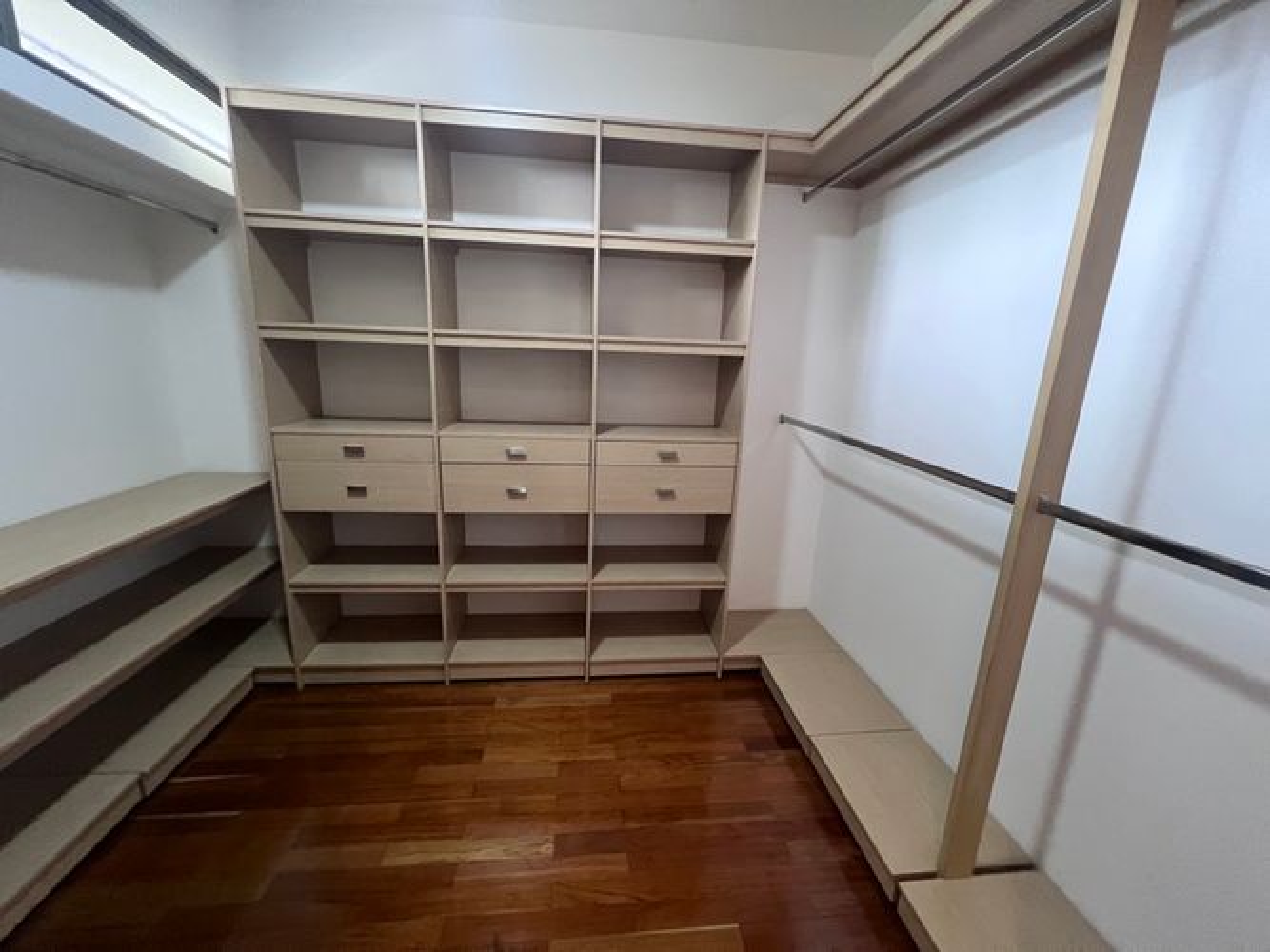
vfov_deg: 89.9
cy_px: 476
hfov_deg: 106.2
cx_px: 635
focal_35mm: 13
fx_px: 477
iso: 500
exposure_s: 1/60
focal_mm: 1.57
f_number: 1.8
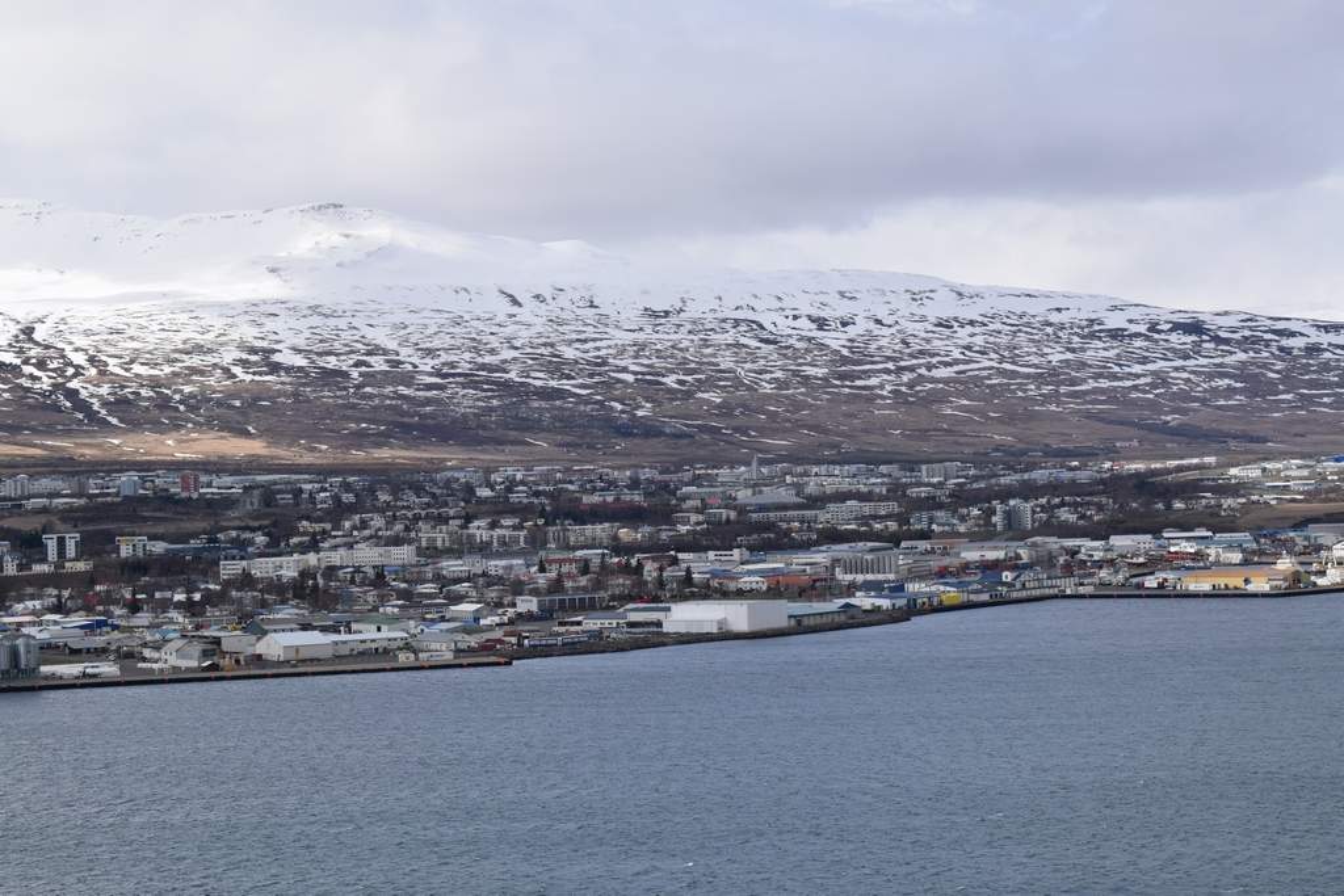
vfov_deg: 16.6
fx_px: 3080
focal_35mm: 82
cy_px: 448
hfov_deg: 24.6
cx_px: 672
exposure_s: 1/500
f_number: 11
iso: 200
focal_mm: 55
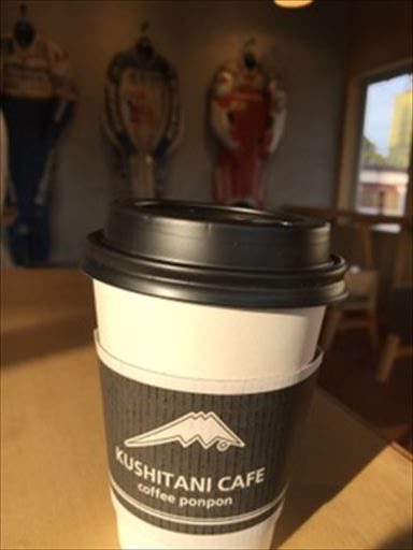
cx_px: 206
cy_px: 275
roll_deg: -2.9
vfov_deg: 61.7
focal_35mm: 29
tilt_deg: -9.0
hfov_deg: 48.2
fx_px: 461
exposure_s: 1/573
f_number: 2.2
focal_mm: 4.15
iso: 32
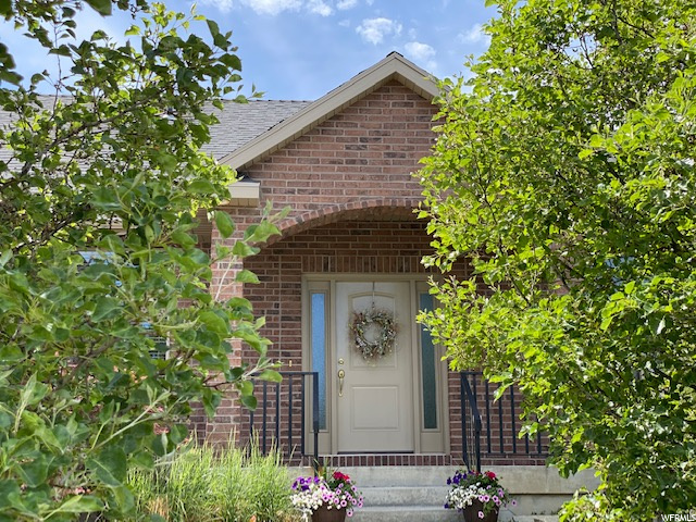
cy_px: 261
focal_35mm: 52
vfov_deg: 28.0
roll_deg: +0.2
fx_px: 1046
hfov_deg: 36.8
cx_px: 348
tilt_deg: +13.0
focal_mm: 6
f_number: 2
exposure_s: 1/302
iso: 20
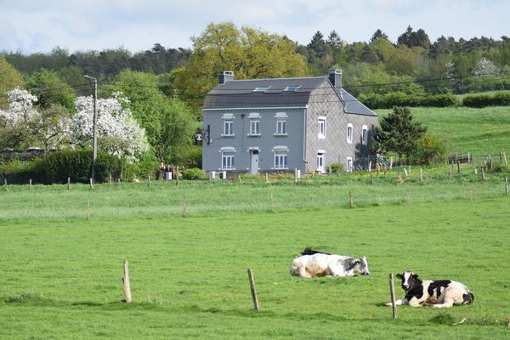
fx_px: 3293
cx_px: 255
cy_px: 170
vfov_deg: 5.9
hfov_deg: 8.9
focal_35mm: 232
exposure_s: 1/2000
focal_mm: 155
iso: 400
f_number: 5.6
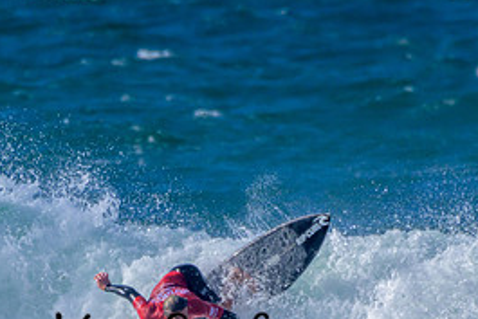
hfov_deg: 0.9
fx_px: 29093
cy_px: 325
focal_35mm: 2190
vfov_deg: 0.6
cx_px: 242
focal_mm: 1000
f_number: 11
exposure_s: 1/2500
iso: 720
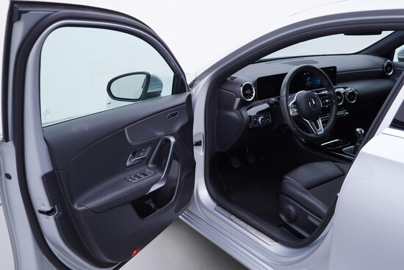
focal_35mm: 36
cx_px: 202
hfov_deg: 53.1
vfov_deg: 36.9
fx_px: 404
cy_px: 135
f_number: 3.5
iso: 125
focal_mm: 24
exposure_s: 1/60
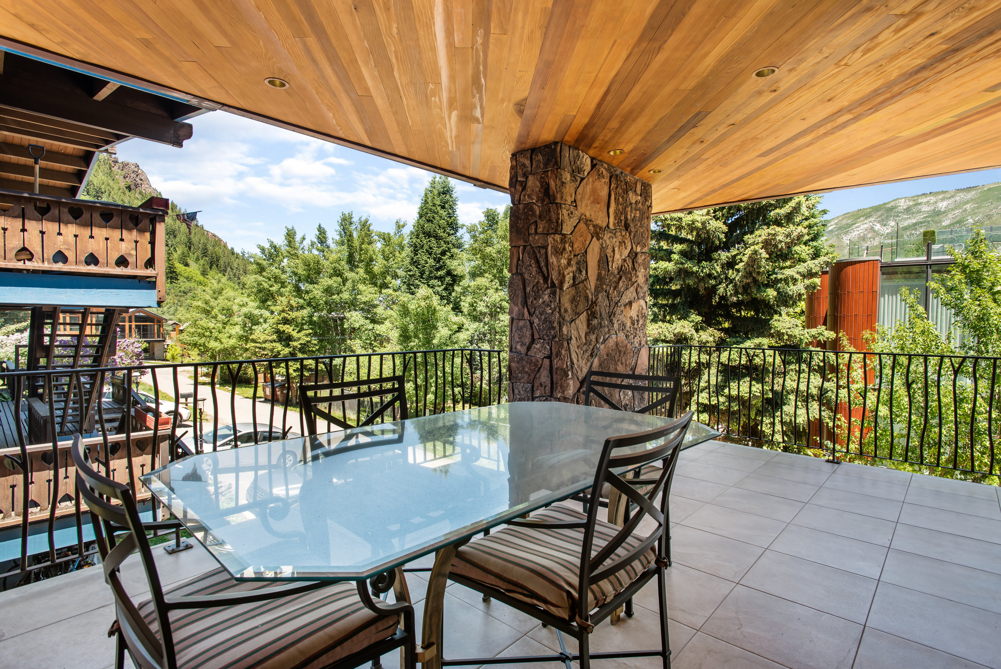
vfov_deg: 64.6
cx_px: 500
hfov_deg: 86.9
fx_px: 528
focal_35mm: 19
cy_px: 334
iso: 100
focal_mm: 19
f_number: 8
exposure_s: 1/40
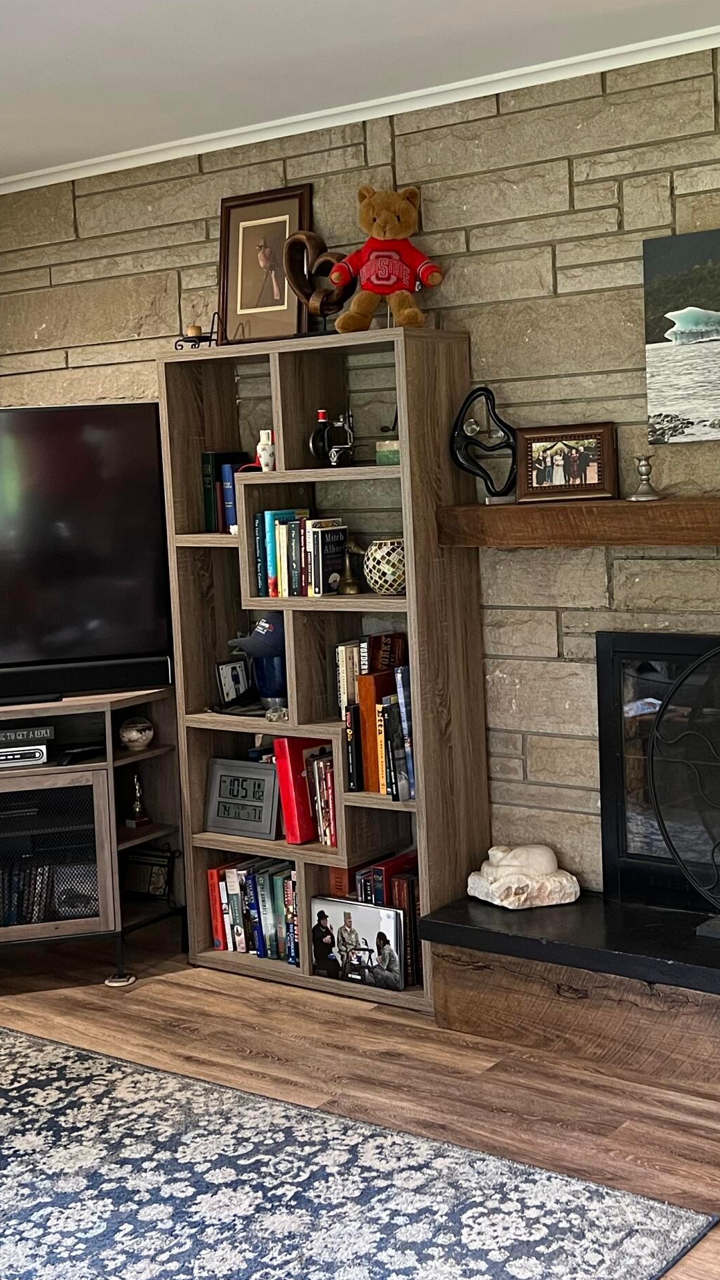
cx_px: 445
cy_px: 561
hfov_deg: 25.9
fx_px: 1561
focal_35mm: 46
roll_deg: +2.9
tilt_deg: -5.1
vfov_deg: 44.5
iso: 320
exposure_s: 1/60
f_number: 1.5
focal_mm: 5.7
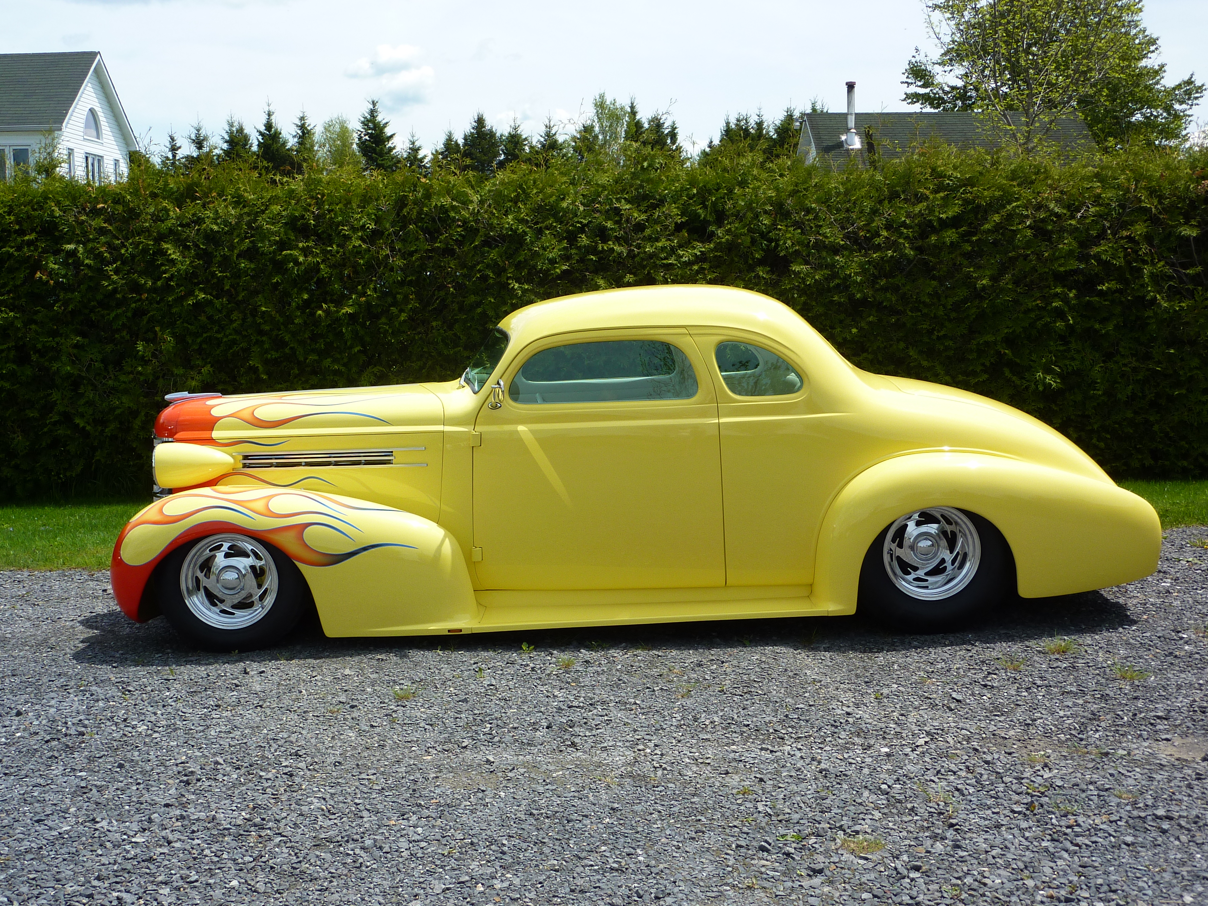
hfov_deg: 45.8
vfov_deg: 35.1
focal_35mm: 41
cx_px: 606
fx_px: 1431
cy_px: 460
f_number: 4.5
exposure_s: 1/400
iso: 80
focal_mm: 6.5
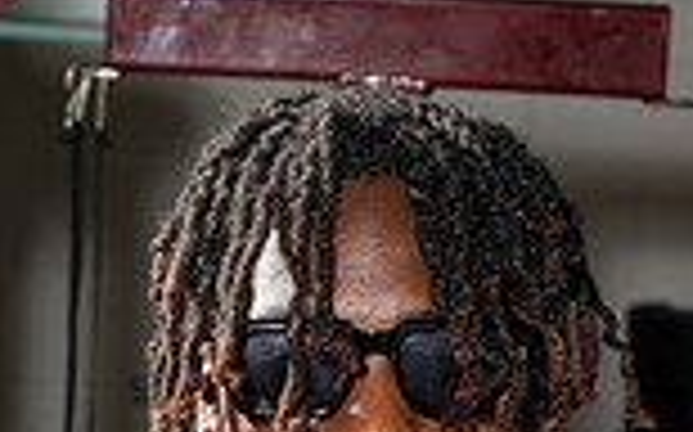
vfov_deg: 6.2
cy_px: 986
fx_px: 3812
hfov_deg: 10.4
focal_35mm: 202
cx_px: 306
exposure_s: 1/250
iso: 320
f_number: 8
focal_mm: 68
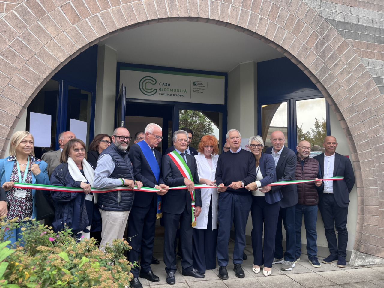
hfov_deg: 67.3
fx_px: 288
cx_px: 192
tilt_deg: +5.1
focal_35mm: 26
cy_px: 144
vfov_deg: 53.1
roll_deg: +0.0
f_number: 1.6
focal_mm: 5.1
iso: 50
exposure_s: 1/122
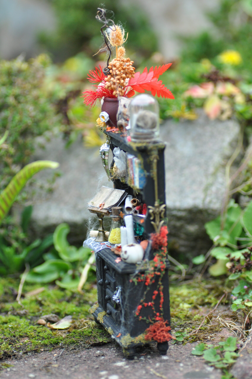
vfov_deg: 15.2
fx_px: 1421
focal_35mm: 135
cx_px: 126
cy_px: 190
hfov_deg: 10.1
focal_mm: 90
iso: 640
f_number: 3.5
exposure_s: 1/250
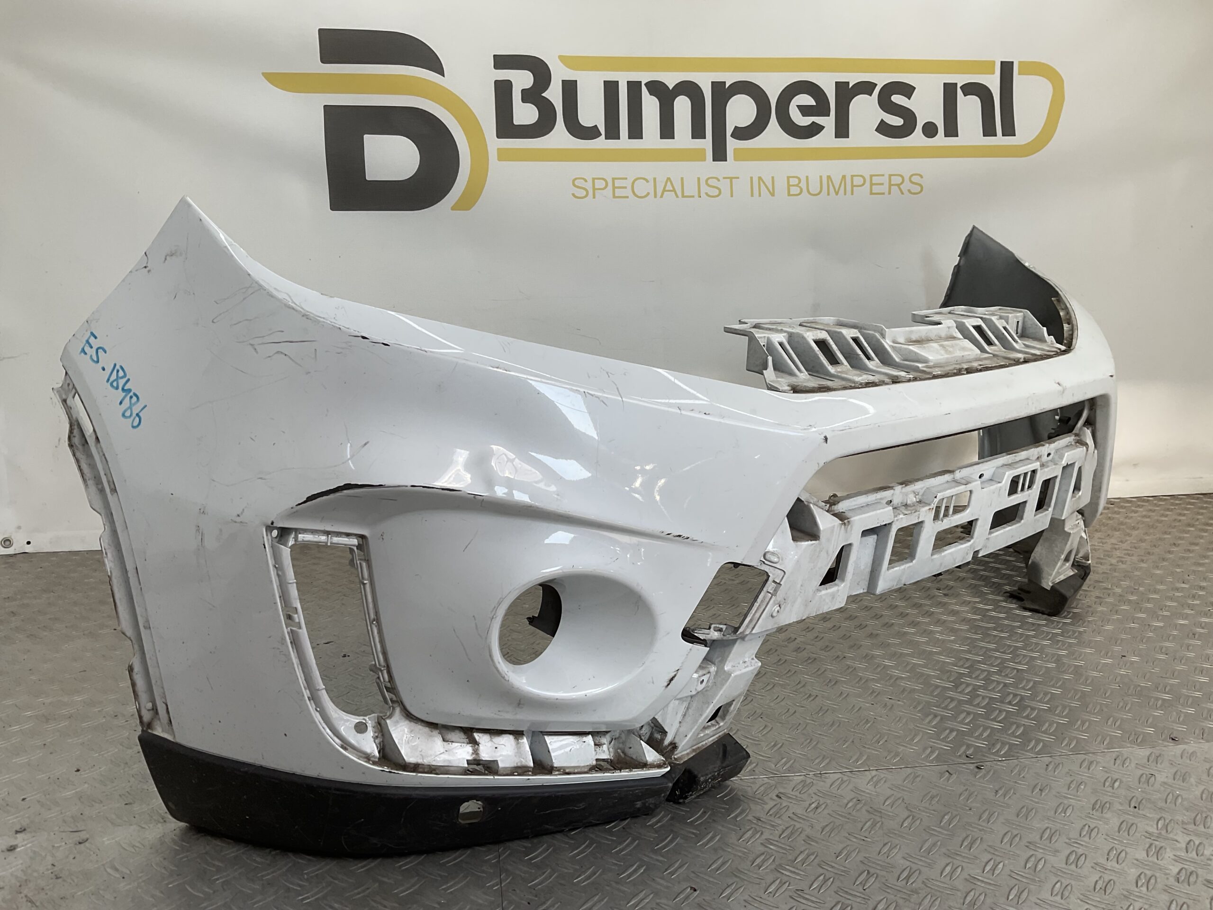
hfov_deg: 61.7
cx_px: 606
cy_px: 455
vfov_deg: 48.2
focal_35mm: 29
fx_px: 1016
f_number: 1.8
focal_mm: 3
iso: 16
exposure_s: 1/247
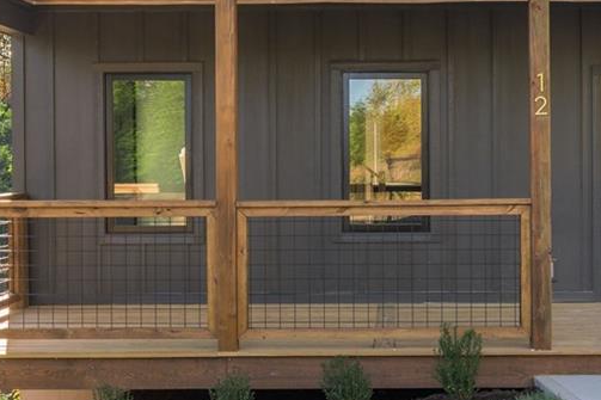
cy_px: -67
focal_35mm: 57
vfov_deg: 22.1
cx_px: 421
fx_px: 951
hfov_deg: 34.6
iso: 64
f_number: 8
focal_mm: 14
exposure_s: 1/125
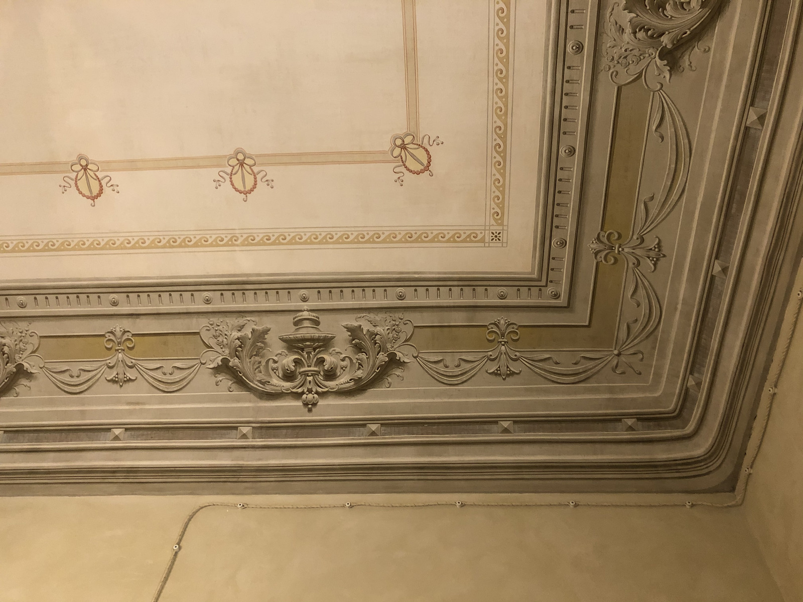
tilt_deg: +57.2
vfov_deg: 49.7
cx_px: 402
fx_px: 650
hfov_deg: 63.4
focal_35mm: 28
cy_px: 301
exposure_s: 1/17
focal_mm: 4
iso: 100
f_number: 1.8
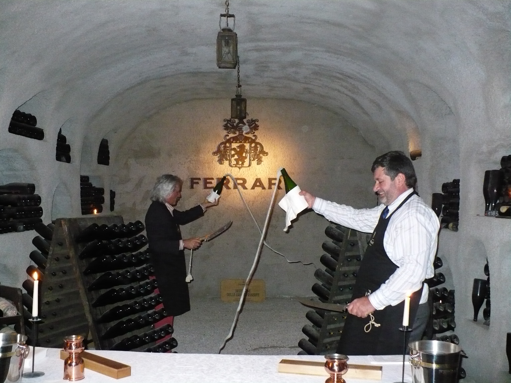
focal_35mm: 37
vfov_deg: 38.7
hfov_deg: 50.1
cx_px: 256
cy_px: 192
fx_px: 546
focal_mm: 6.1
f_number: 2.8
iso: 640
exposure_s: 1/30
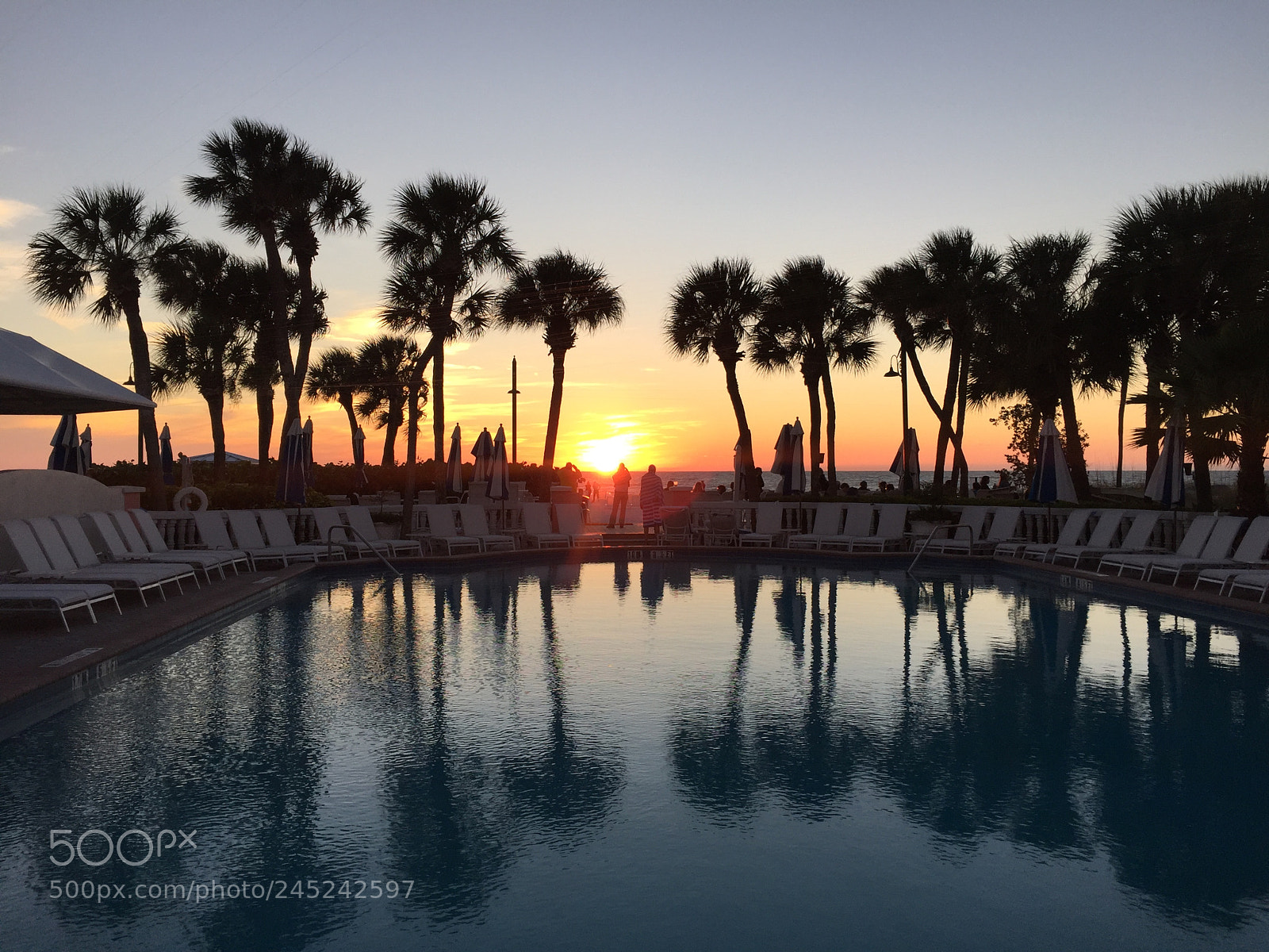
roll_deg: -0.5
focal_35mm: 29
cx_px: 634
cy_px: 476
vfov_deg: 48.2
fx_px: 1063
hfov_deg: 61.7
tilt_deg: +0.5
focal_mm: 4.15
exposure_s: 1/391
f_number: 2.2
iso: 32
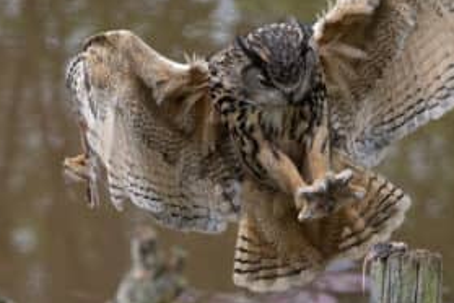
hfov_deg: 6.8
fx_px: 3796
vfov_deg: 4.6
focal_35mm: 301
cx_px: 176
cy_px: 153
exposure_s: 1/2000
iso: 1600
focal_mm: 140
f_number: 4.8
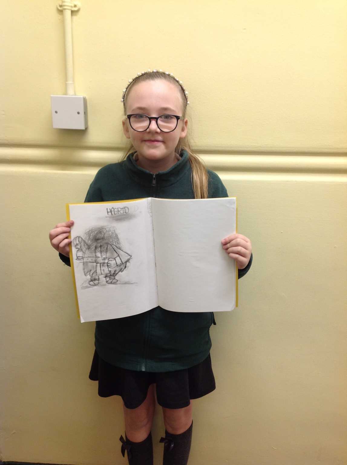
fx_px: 469
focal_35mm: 35
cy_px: 232
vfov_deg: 52.7
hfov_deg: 40.6
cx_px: 174
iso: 50
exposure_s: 1/17
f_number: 2.4
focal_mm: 4.28
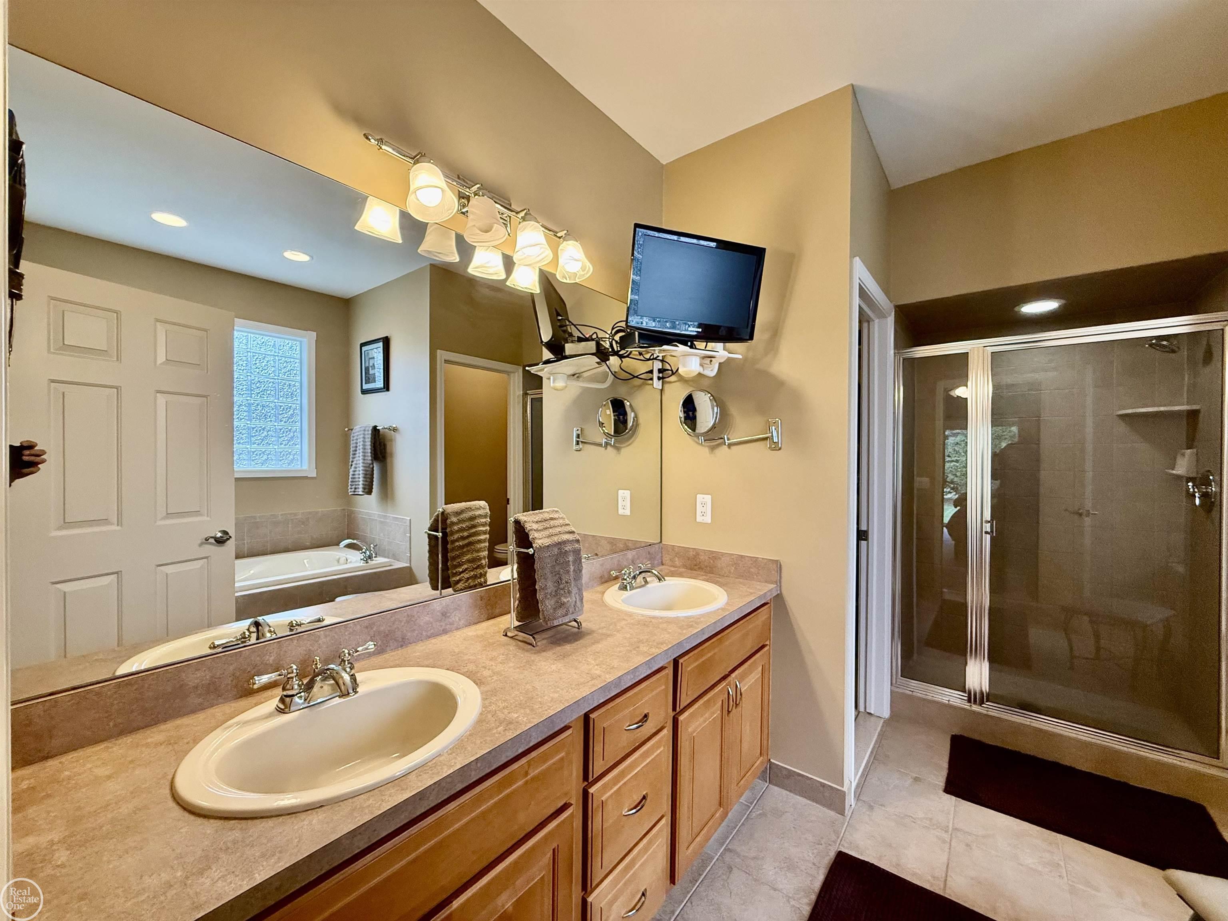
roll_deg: -0.1
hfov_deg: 102.1
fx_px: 497
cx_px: 614
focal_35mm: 14
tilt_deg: -0.2
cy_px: 460
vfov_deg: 85.7
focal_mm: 2.22
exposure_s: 1/120
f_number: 2.2
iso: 320
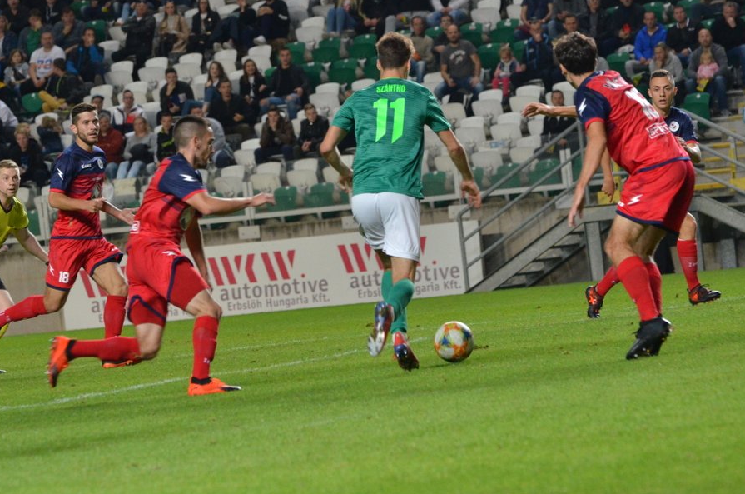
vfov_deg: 4.7
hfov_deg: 7.1
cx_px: 334
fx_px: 6024
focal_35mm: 292
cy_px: 201
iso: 1600
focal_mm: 145
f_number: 4.8
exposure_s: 1/320
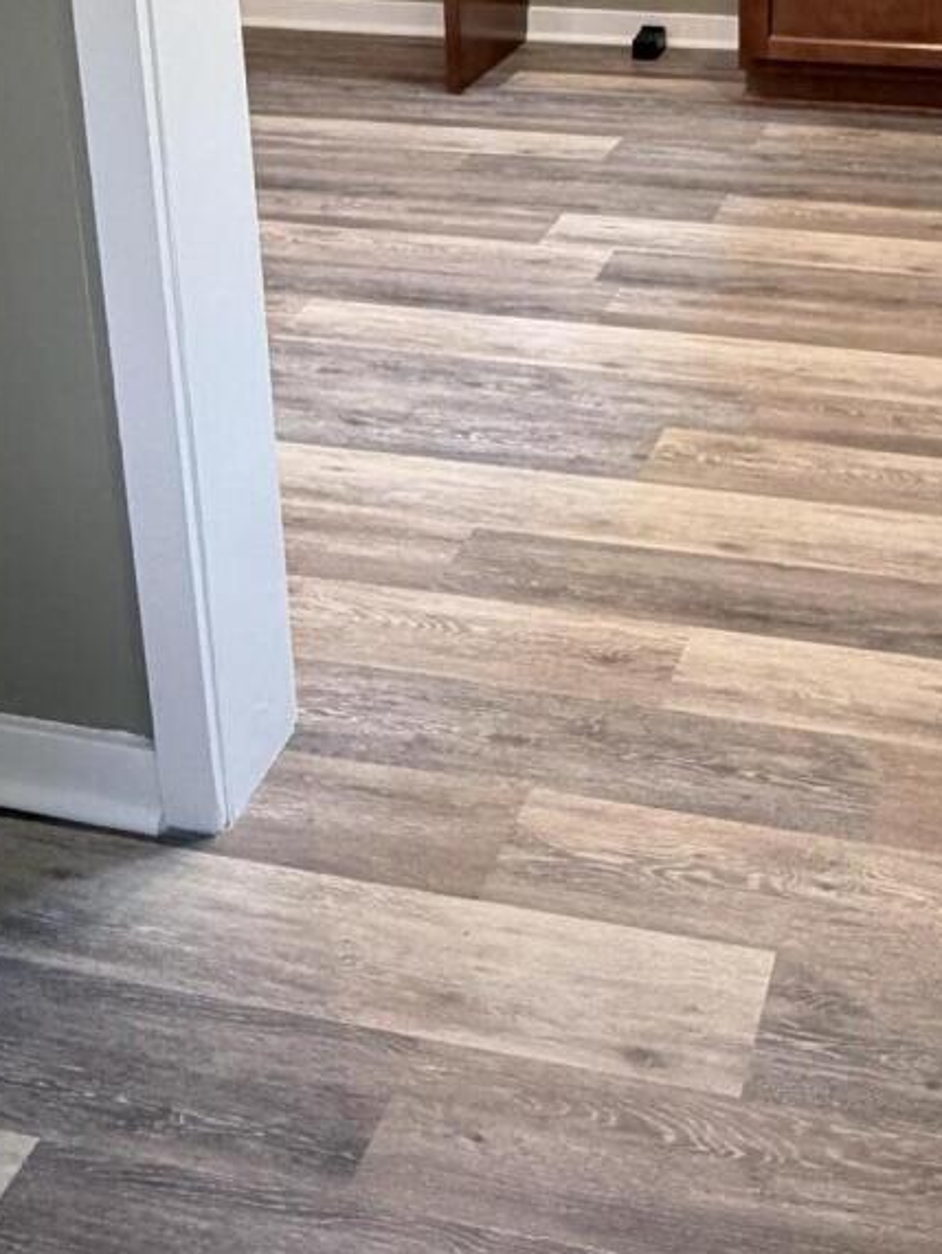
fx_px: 1776
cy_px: 154
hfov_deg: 29.4
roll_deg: +0.3
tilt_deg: -18.3
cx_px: 668
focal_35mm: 49
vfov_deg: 36.7
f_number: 2.2
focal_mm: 2.22
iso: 320
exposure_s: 1/121
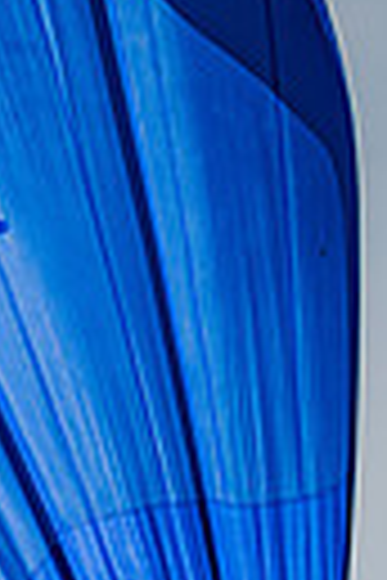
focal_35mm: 943
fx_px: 15205
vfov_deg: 2.2
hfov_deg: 1.5
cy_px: 803
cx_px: -734
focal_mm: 210
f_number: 5.6
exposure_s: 1/3200
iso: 320
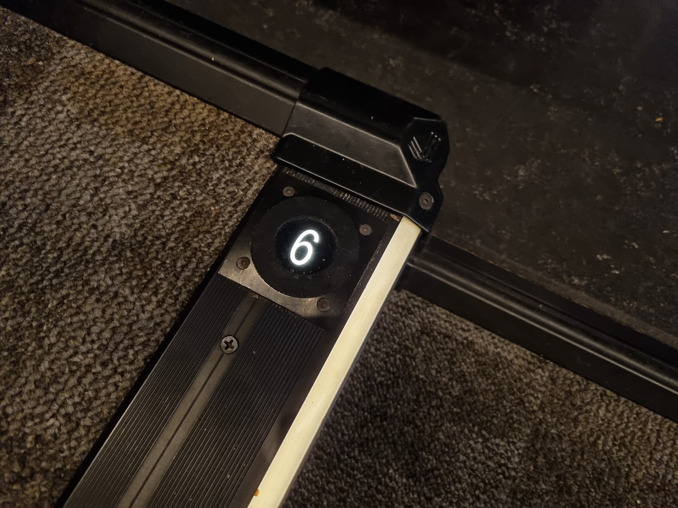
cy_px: 254
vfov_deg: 53.1
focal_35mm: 26
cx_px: 339
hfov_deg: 67.3
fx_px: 509
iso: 1000
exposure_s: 1/26
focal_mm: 5.4
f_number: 1.8
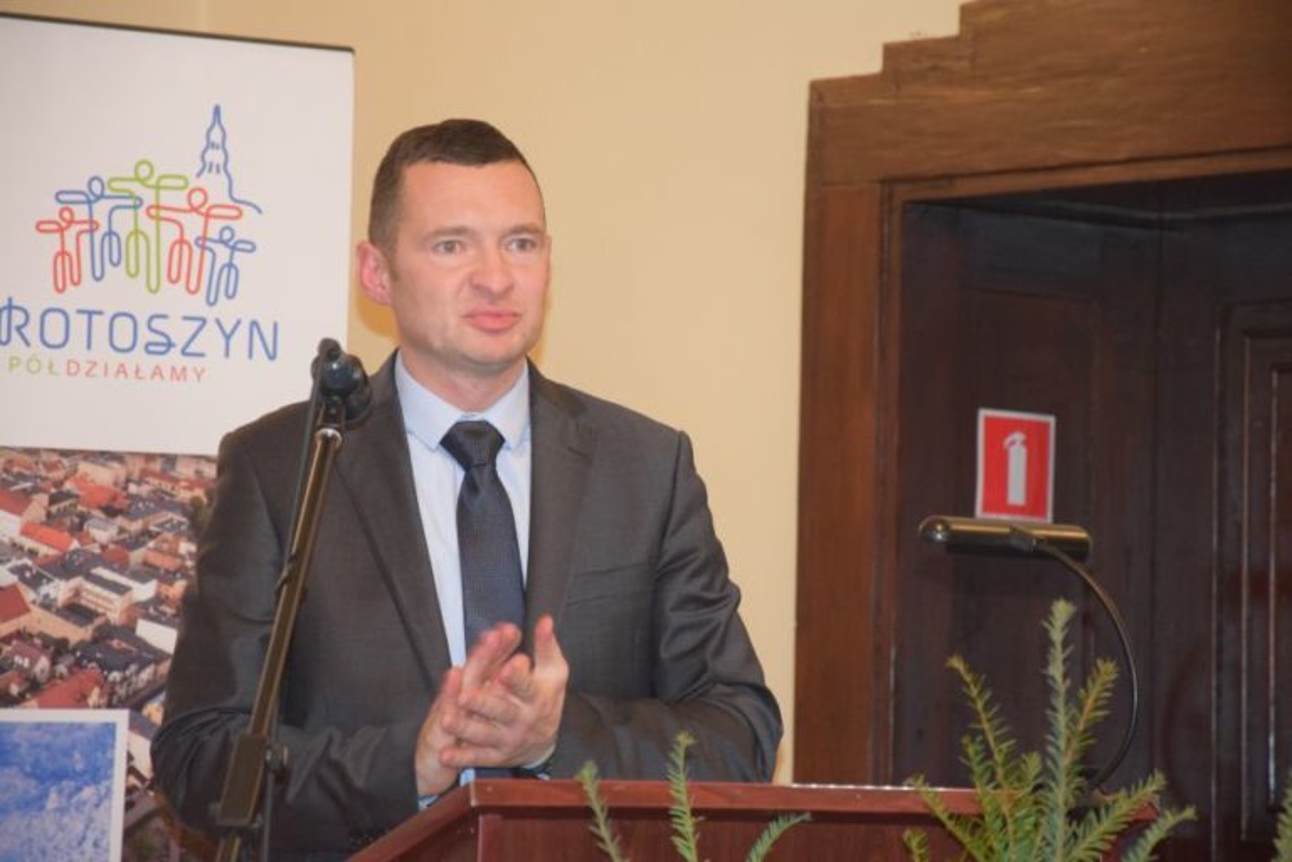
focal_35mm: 158
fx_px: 5652
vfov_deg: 8.7
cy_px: 431
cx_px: 646
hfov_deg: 13.0
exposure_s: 1/60
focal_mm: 105
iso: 3200
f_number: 5.6
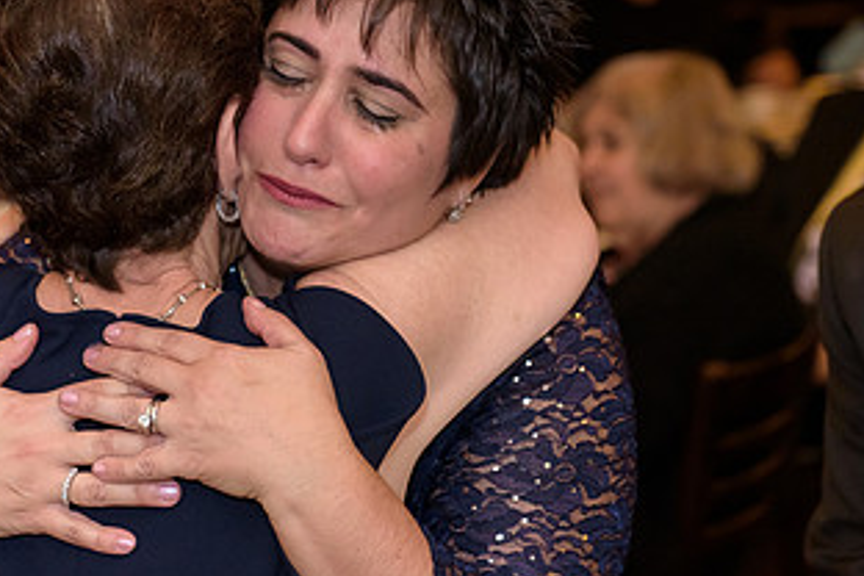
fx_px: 3120
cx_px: 341
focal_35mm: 130
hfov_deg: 15.8
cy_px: 126
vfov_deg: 10.5
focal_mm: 70
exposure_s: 1/125
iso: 1600
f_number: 3.2
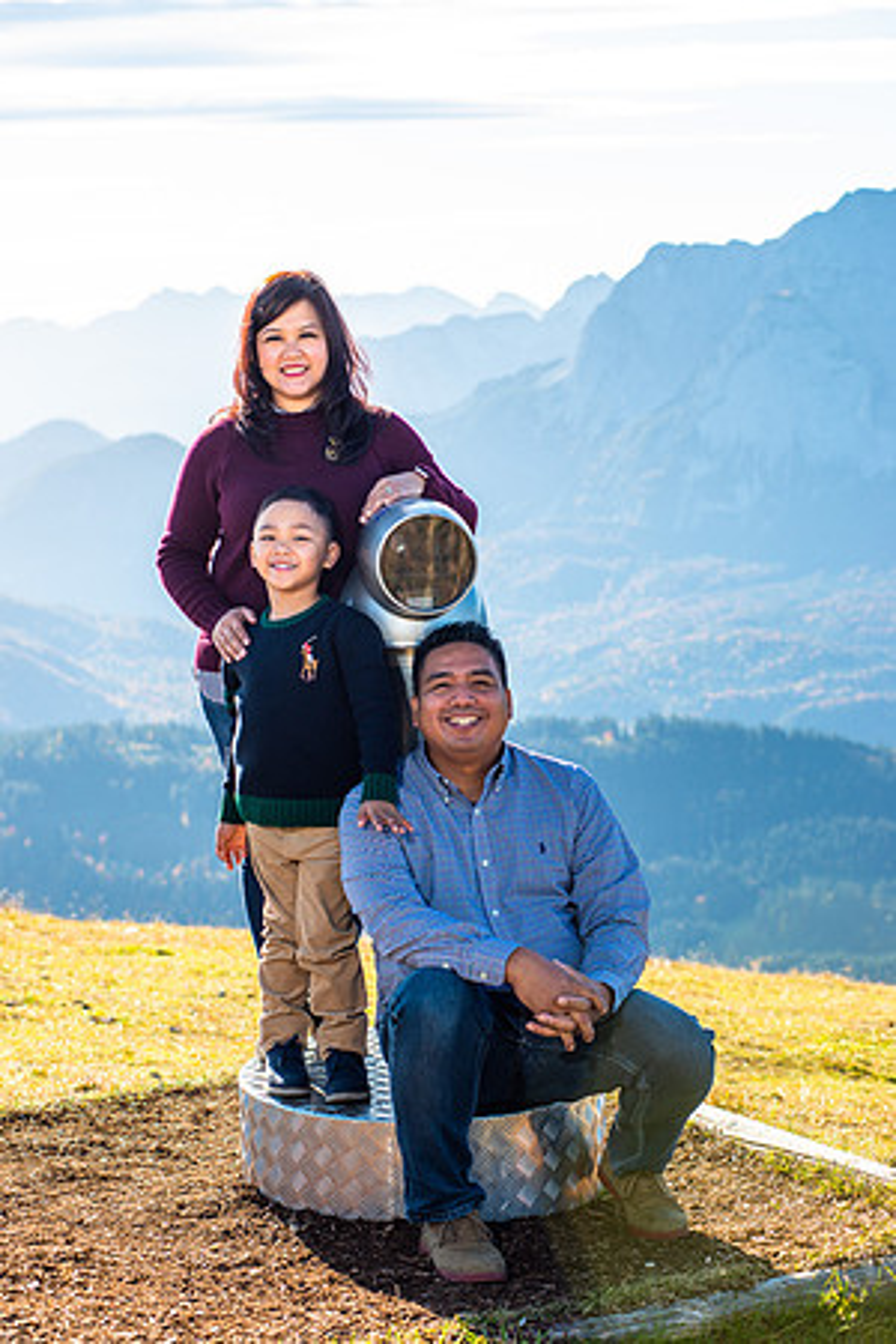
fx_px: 2986
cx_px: 448
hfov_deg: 17.1
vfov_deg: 25.4
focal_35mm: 80
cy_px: 672
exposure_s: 1/250
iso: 125
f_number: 6.3
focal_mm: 80
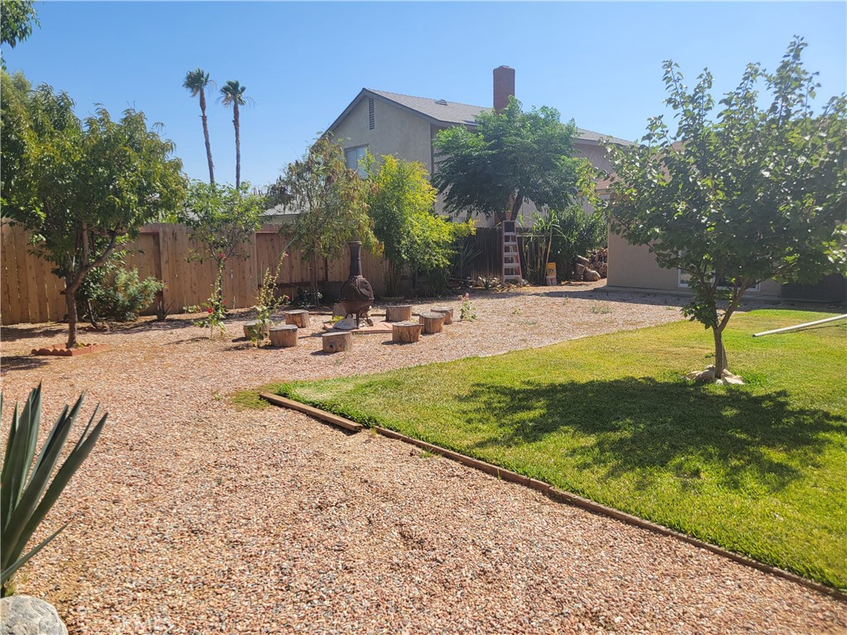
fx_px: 636
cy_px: 318
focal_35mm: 26
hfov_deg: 67.3
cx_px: 424
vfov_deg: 53.1
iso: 40
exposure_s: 1/2077
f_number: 1.8
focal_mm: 5.4
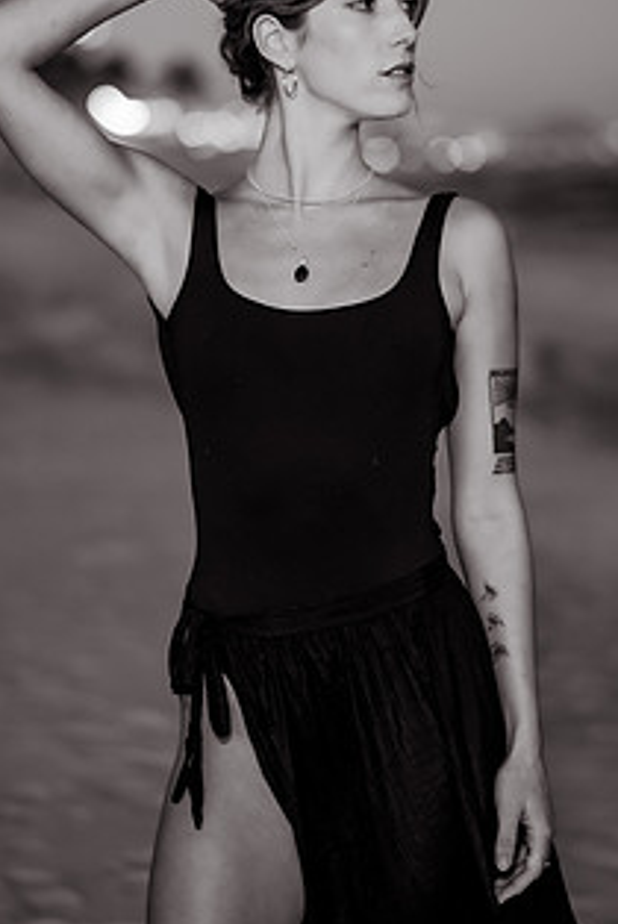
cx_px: 315
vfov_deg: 24.4
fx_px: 2132
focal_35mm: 83
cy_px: 371
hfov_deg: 16.5
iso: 1250
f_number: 1.8
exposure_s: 1/40
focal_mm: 58
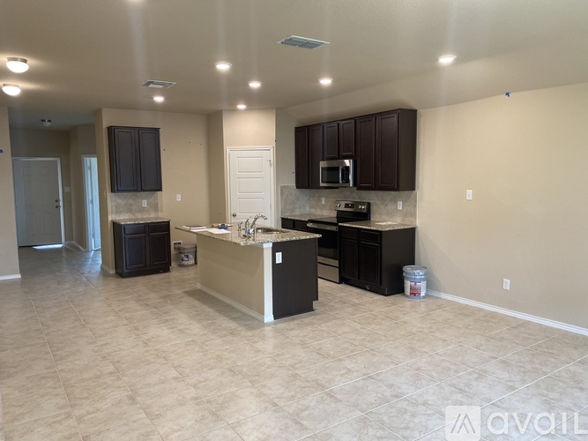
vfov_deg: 53.0
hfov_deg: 67.3
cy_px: 220
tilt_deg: -5.0
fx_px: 442
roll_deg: +0.7
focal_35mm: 26
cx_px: 294
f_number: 1.8
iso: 80
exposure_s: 1/60
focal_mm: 4.25
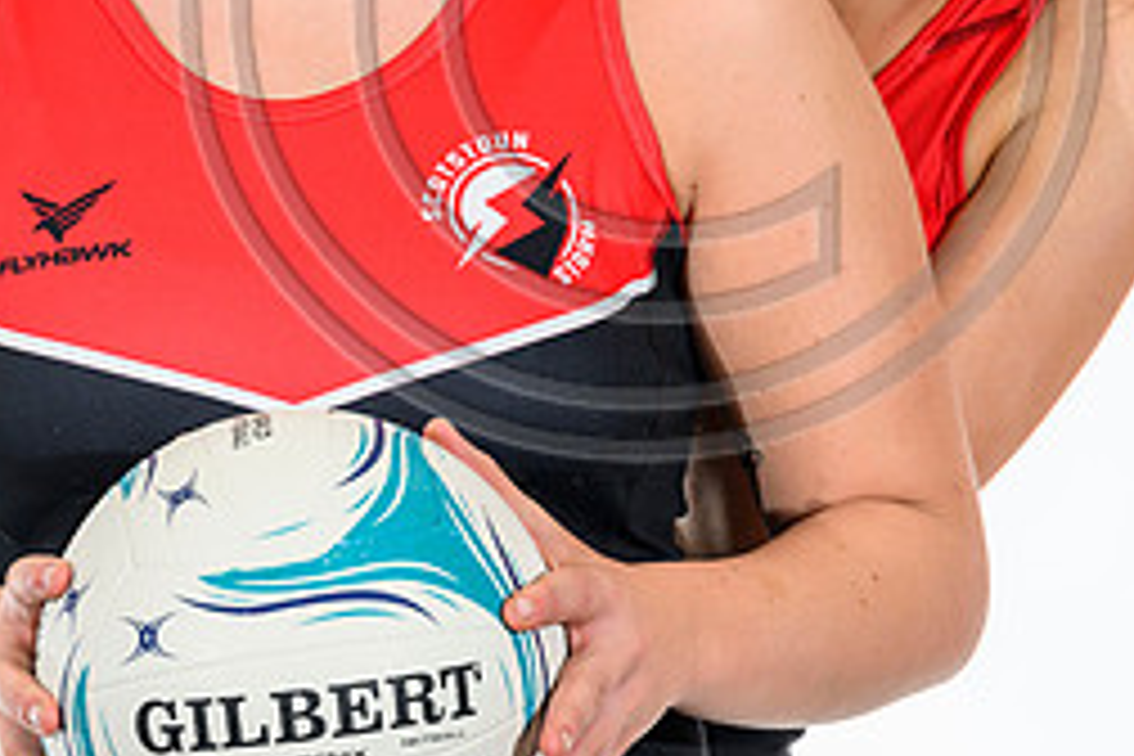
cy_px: -7
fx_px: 11591
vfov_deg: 3.7
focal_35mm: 368
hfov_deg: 5.6
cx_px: 639
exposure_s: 1/160
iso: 320
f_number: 5
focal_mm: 160
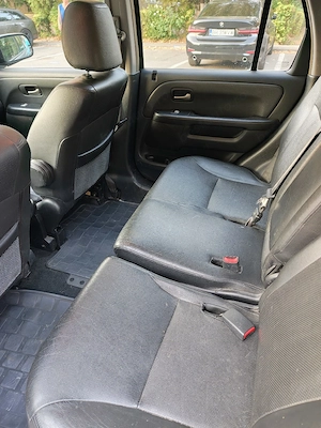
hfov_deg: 58.9
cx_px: 160
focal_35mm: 23
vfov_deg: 73.9
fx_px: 284
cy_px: 214
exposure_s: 1/50
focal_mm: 6.57
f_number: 1.6
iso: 2638
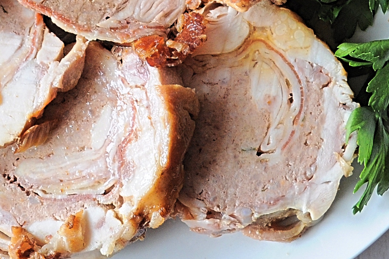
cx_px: 112
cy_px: -15
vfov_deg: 11.5
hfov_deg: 17.4
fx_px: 1263
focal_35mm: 117
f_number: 4.5
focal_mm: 22
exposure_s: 1/80
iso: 400
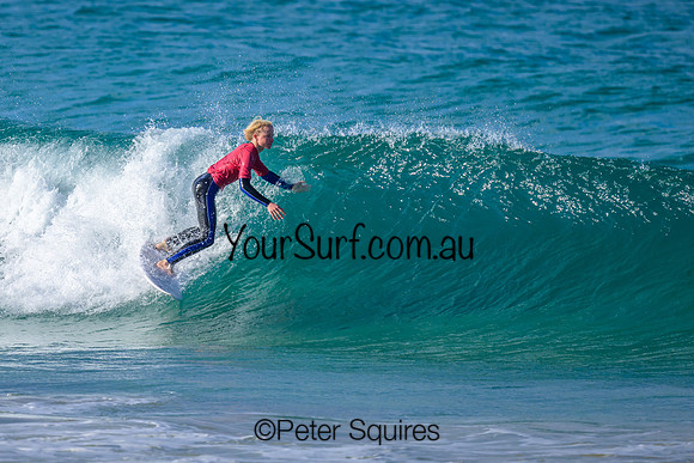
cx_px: 285
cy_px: 172
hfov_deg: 1.9
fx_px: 21179
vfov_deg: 1.3
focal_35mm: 1098
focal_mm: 800
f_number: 6.3
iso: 400
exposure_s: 1/2000
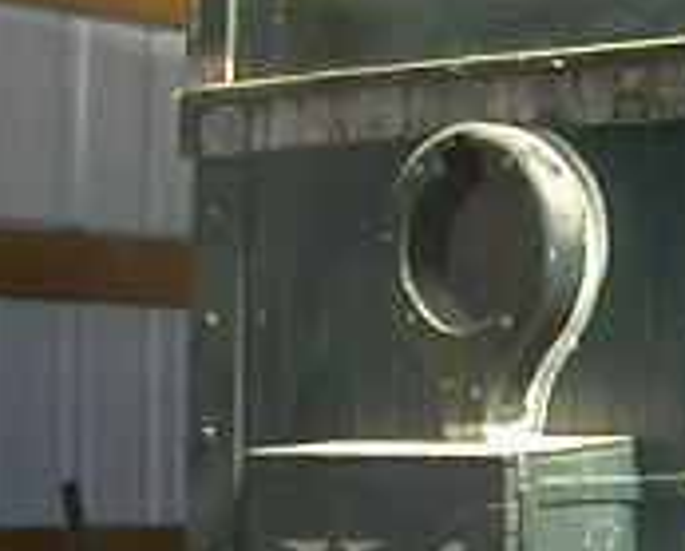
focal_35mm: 146
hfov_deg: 11.8
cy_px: 303
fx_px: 2965
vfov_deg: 10.6
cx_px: 1366
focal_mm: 5.6
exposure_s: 1/5.8
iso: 200
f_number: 2.7
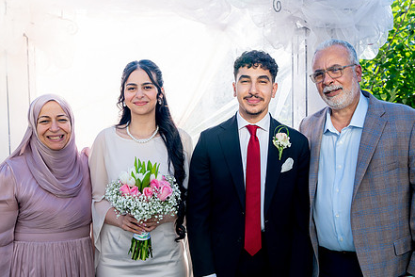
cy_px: 180
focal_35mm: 50
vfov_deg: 26.9
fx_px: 576
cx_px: 203
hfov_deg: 39.6
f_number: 3.5
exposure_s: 1/500
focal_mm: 38
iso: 200
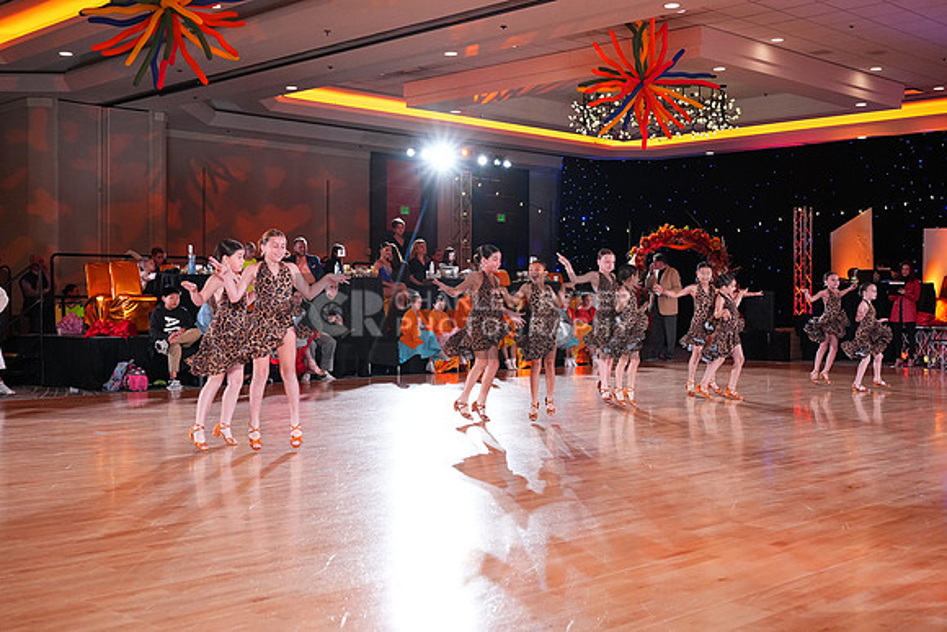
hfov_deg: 47.4
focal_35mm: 41
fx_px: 1079
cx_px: 474
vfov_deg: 32.6
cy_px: 316
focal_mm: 41
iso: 5000
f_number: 5
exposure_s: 1/400
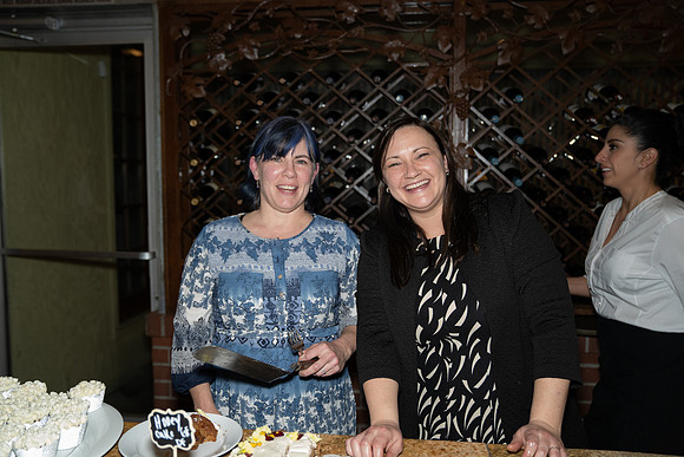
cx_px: 342
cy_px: 228
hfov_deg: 61.9
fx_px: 570
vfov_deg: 43.6
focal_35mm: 30
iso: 2000
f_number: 2.8
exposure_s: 1/160
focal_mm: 30
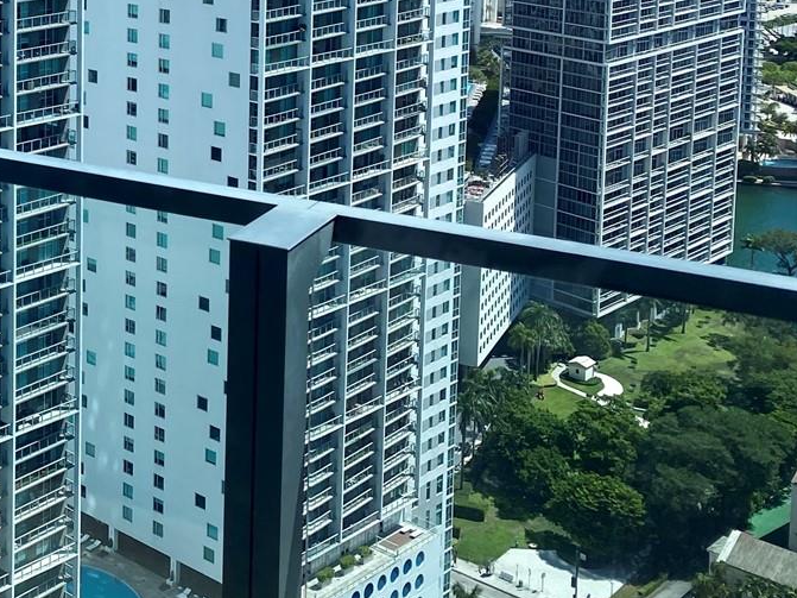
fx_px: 1427
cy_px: -73
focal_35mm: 62
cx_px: -150
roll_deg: -0.1
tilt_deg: -4.9
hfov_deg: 27.6
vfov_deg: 22.2
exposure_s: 1/1377
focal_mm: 4.25
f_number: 1.8
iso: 32
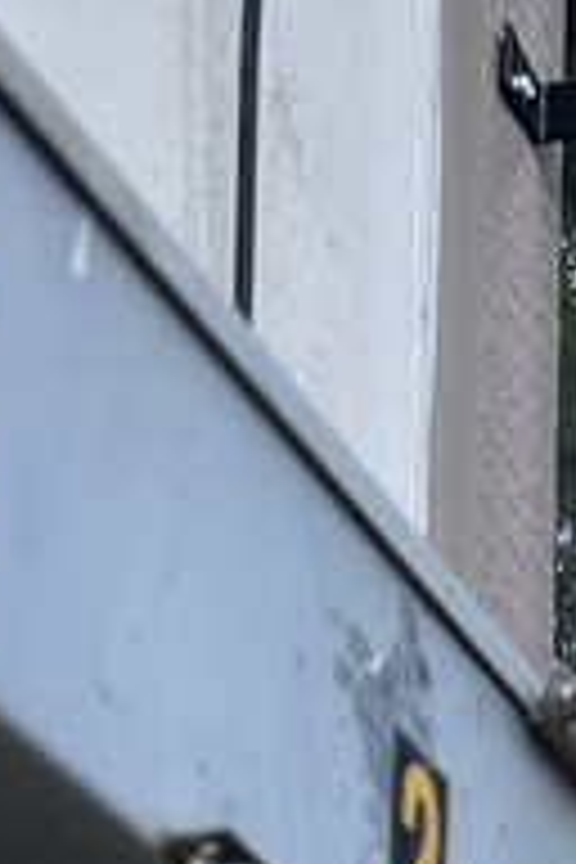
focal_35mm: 152
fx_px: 3648
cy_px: 1994
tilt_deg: +1.1
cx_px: 1112
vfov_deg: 11.5
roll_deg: +0.5
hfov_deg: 8.6
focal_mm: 5.7
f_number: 1.5
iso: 50
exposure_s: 1/1009
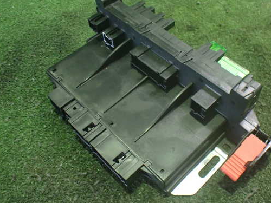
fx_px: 282
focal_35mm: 36
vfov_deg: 39.6
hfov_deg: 51.2
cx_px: 155
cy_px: 95
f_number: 2.3
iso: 1000
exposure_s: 1/30
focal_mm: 5.4
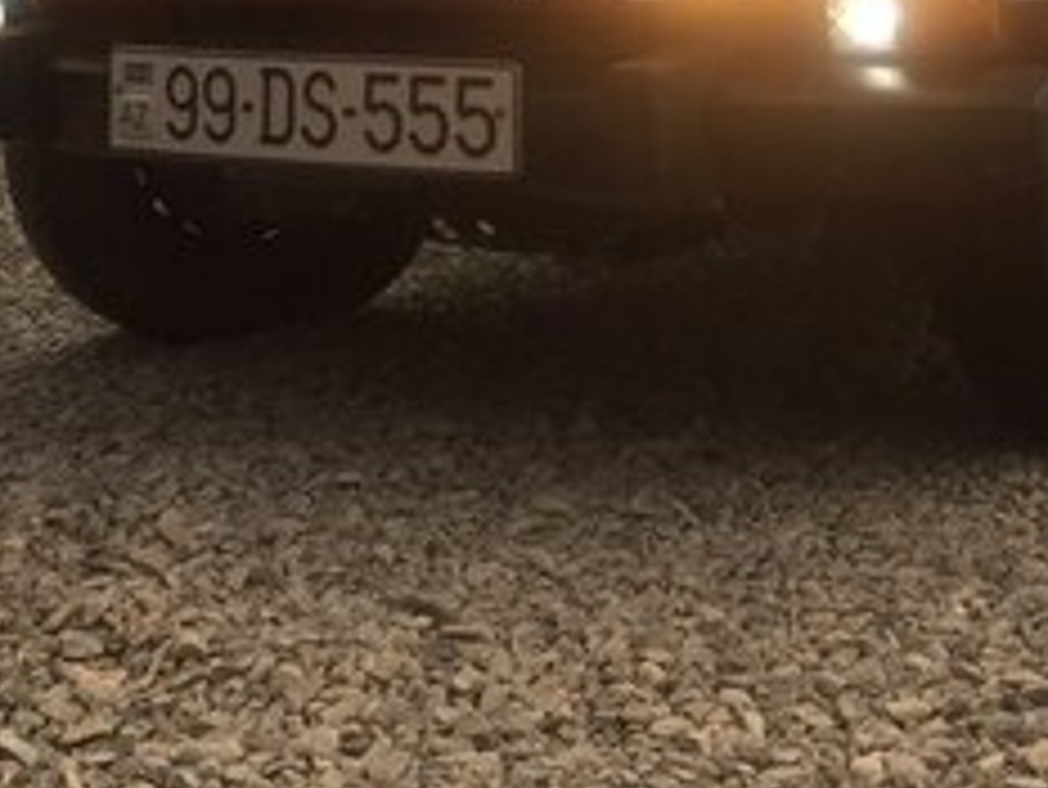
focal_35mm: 82
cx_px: 936
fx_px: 2484
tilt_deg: +2.1
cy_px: -70
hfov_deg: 23.2
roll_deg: +0.9
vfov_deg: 17.4
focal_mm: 4.15
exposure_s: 1/100
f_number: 2.2
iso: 50
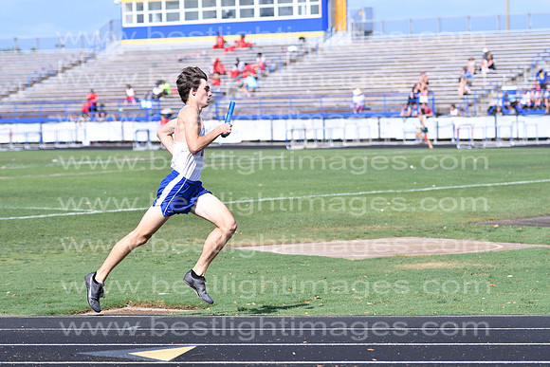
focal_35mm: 142
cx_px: 275
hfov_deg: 14.4
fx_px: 2177
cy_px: 184
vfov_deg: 9.6
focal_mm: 95
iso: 200
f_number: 4
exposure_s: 1/2500
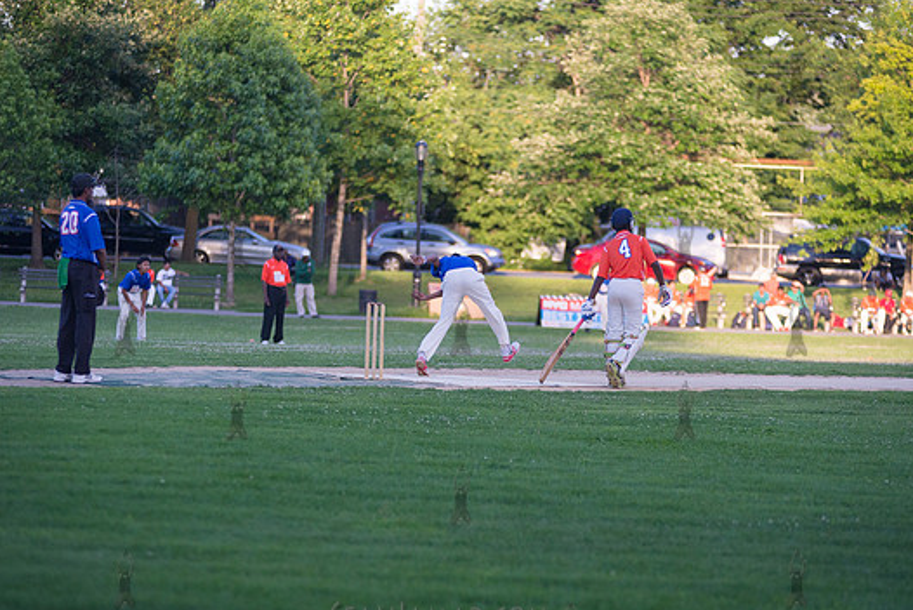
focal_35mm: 160
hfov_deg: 12.8
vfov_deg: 8.6
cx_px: 460
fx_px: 4059
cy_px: 326
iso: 1600
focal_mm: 145
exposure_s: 1/4000
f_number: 2.8
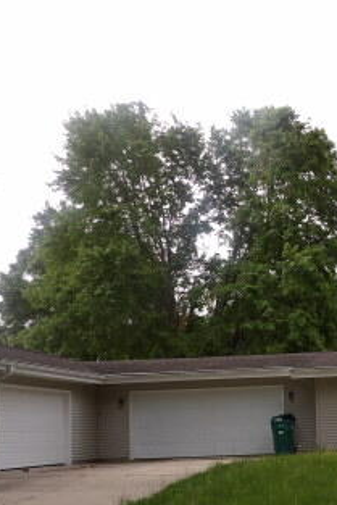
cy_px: 365
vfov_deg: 38.1
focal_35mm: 51
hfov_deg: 24.1
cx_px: 405
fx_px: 715
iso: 100
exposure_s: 1/650
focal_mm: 4.3
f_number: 3.2
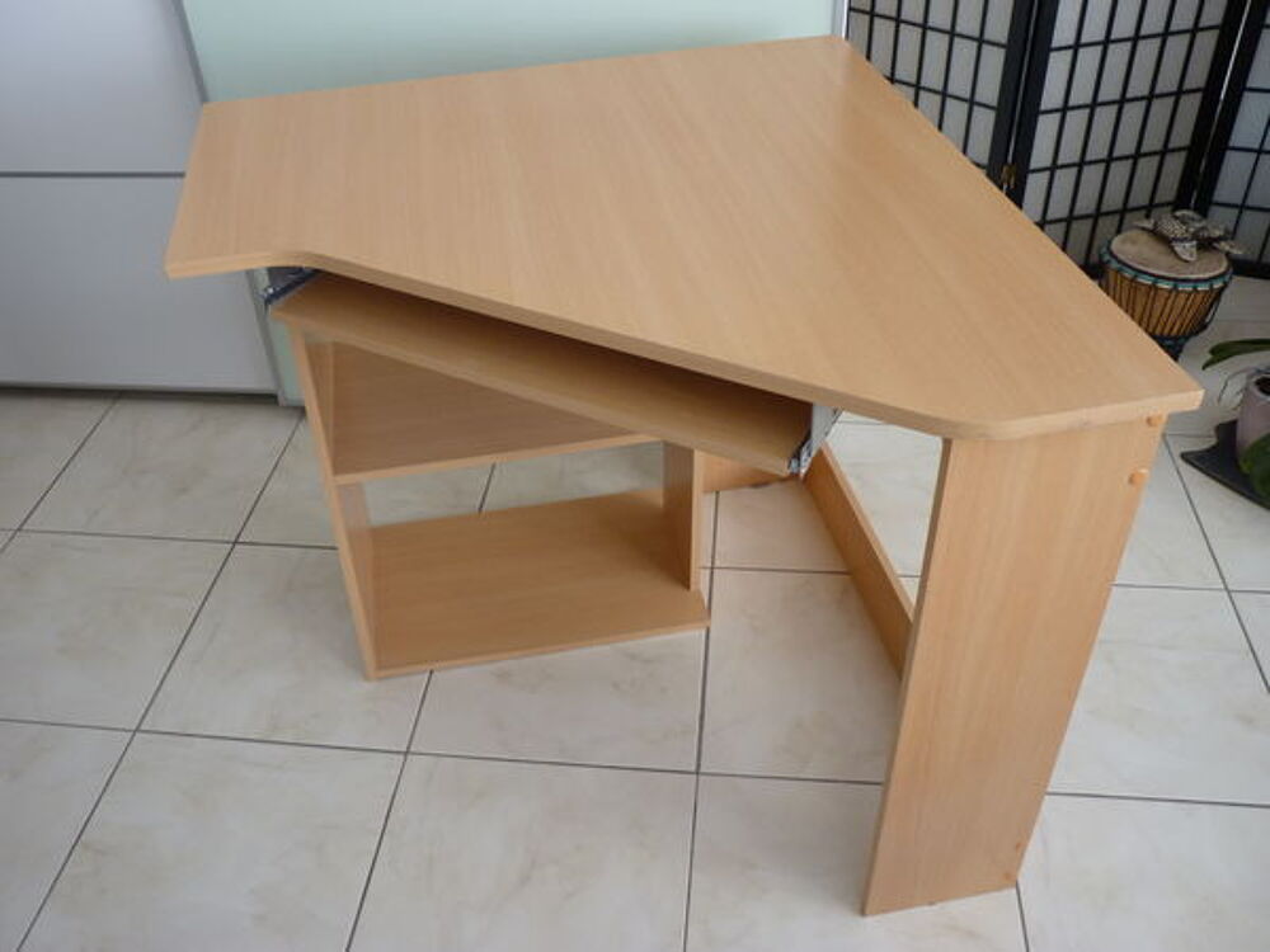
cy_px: 476
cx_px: 635
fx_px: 1174
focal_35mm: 32
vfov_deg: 44.2
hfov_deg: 56.8
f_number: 3
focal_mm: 5.8
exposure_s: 1/30
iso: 160
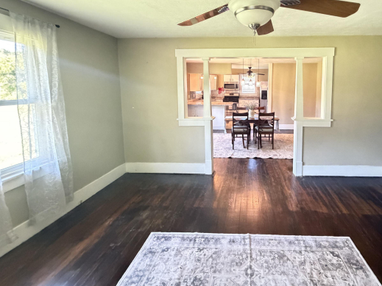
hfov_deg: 85.8
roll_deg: -0.5
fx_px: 199
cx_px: 243
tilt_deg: -5.3
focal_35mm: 18
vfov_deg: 70.2
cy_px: 104
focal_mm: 2.22
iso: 1250
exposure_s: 1/30
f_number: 2.2
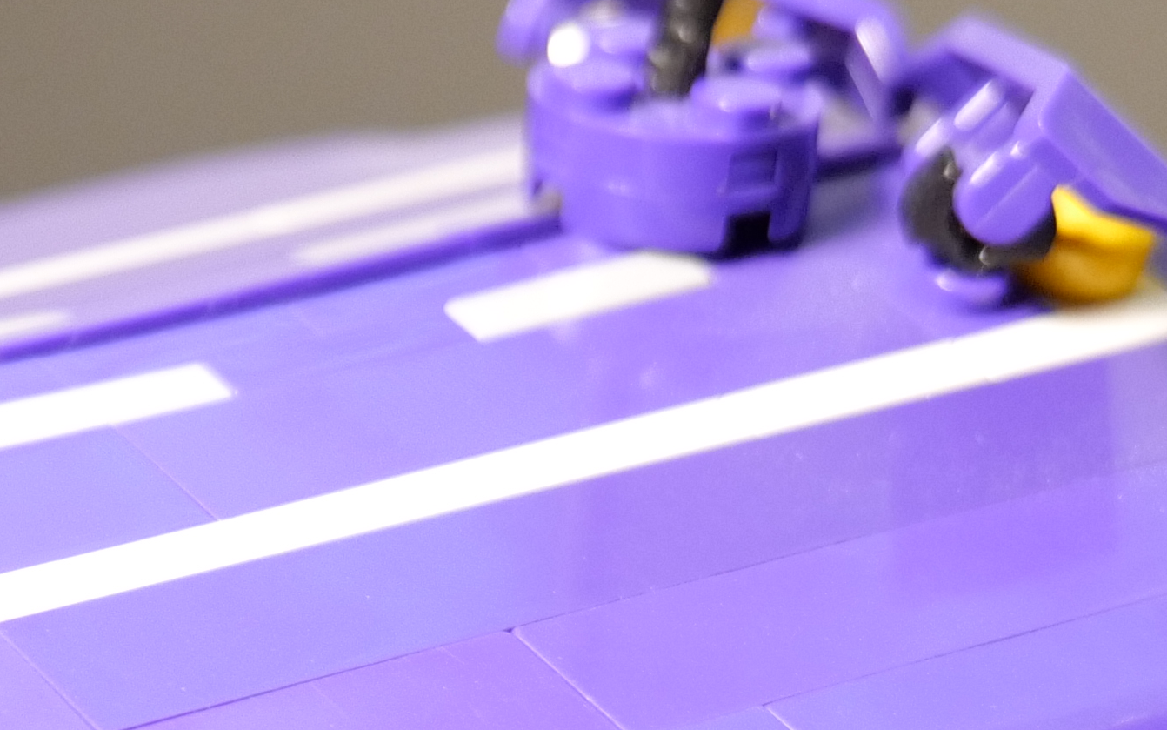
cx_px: -576
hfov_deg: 12.2
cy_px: 634
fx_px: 5216
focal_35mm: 164
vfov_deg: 8.0
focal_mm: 36
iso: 2500
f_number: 4.5
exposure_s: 1/60
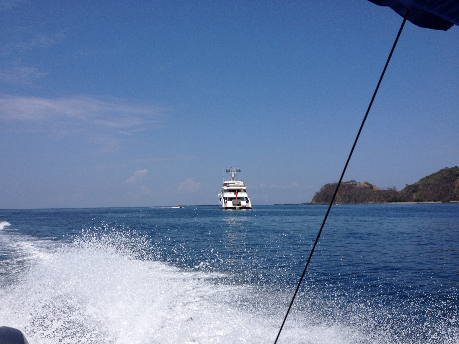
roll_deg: -1.0
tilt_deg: +0.9
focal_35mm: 35
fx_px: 464
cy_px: 172
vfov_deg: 40.7
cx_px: 230
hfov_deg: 52.6
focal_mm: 4.28
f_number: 2.4
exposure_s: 1/3460
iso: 50
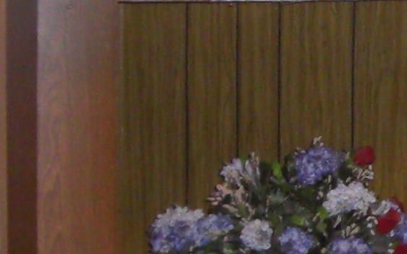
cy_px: 160
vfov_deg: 6.1
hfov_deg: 9.5
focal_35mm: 215
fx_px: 2384
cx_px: 576
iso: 200
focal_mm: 6.2
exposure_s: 1/60
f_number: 2.7
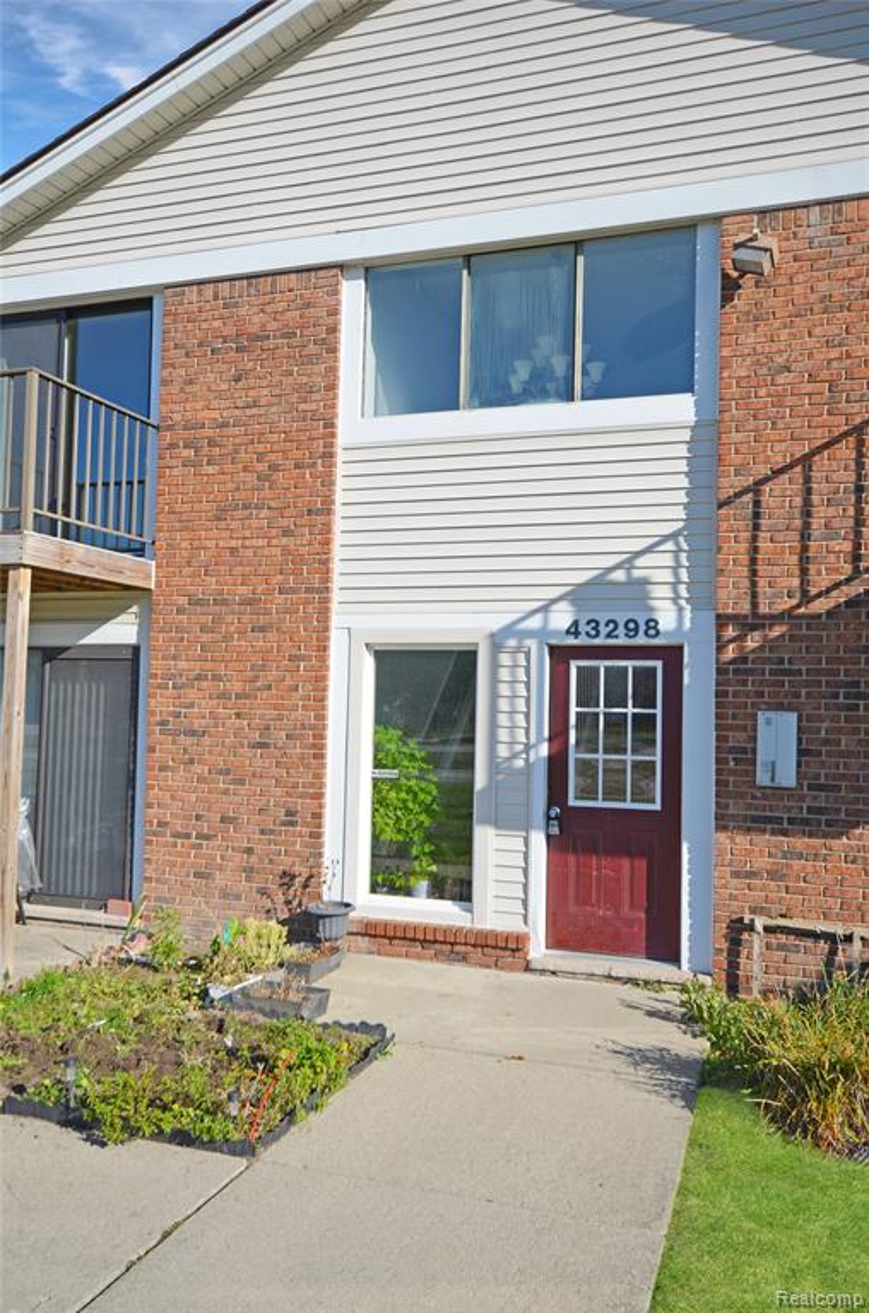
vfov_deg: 62.1
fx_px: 1092
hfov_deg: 43.4
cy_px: 656
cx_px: 434
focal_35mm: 30
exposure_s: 1/320
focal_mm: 20
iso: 100
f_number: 9
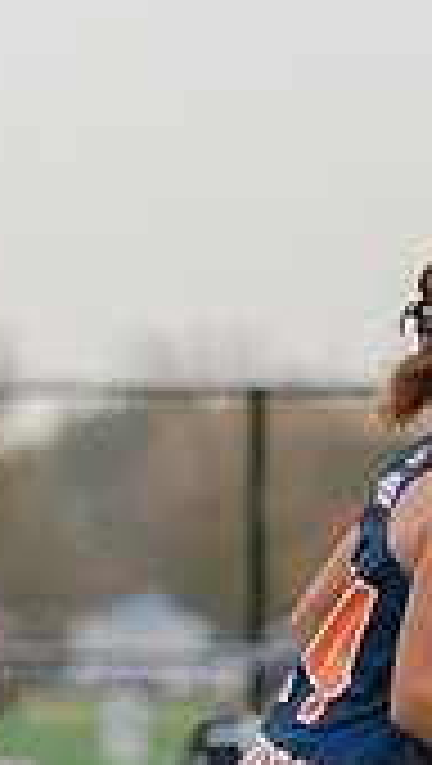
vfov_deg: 1.8
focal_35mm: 1212
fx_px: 24608
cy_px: 846
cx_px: 661
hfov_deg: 1.0
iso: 250
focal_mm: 155
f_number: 3
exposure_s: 1/1250
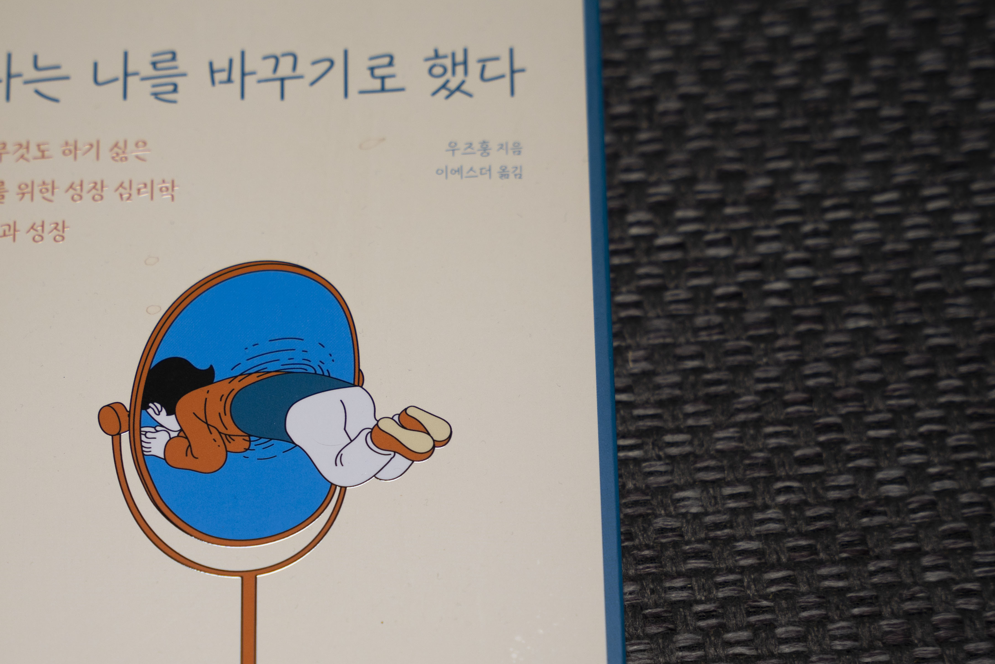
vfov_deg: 12.7
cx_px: 314
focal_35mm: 108
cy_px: 521
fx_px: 2980
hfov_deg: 18.9
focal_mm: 64.5
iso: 125
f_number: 2.8
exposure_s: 1/80
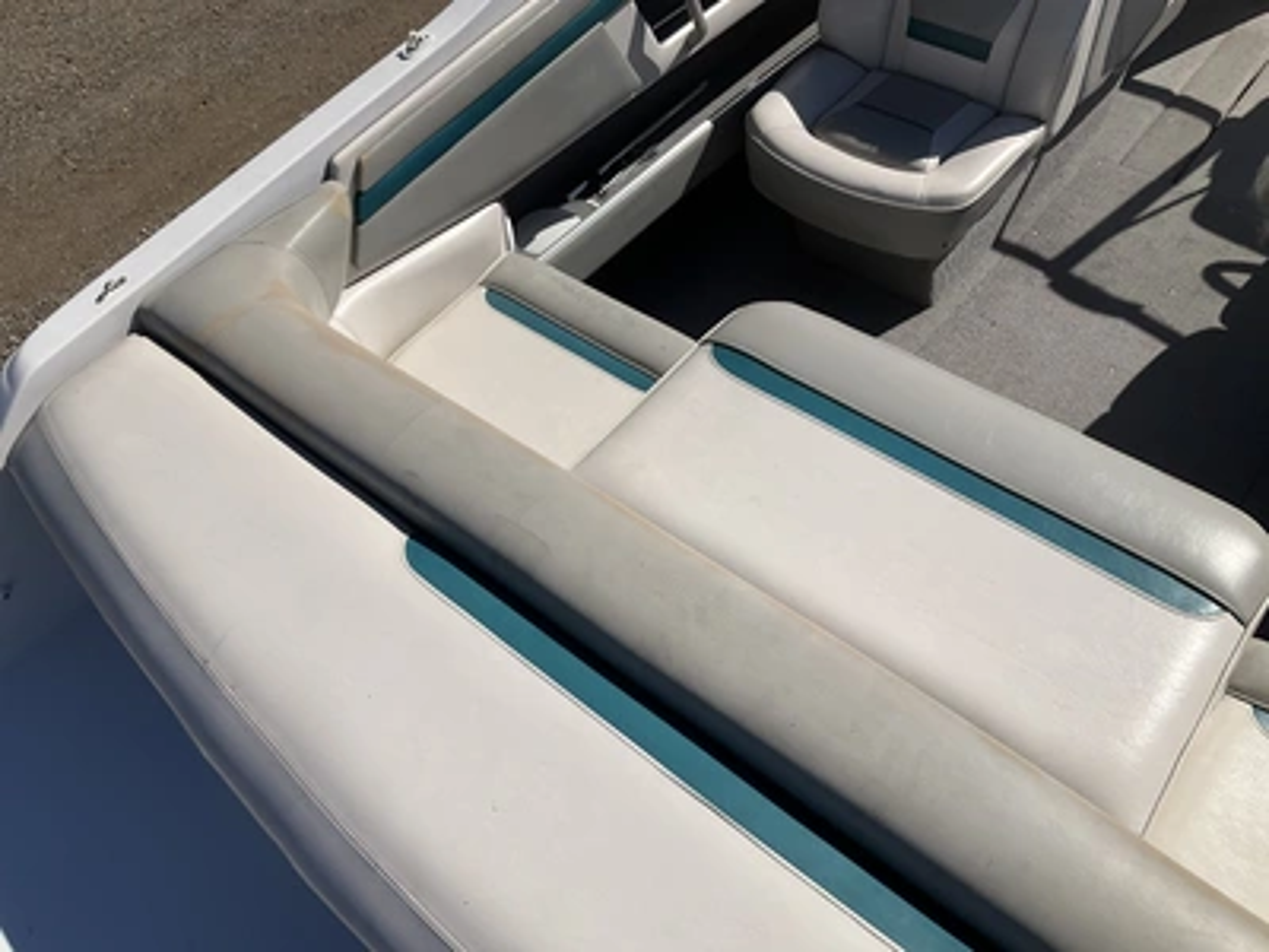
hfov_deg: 61.7
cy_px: 476
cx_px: 634
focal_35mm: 29
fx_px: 1063
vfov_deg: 48.2
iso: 25
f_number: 1.8
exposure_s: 1/4785
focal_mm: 3
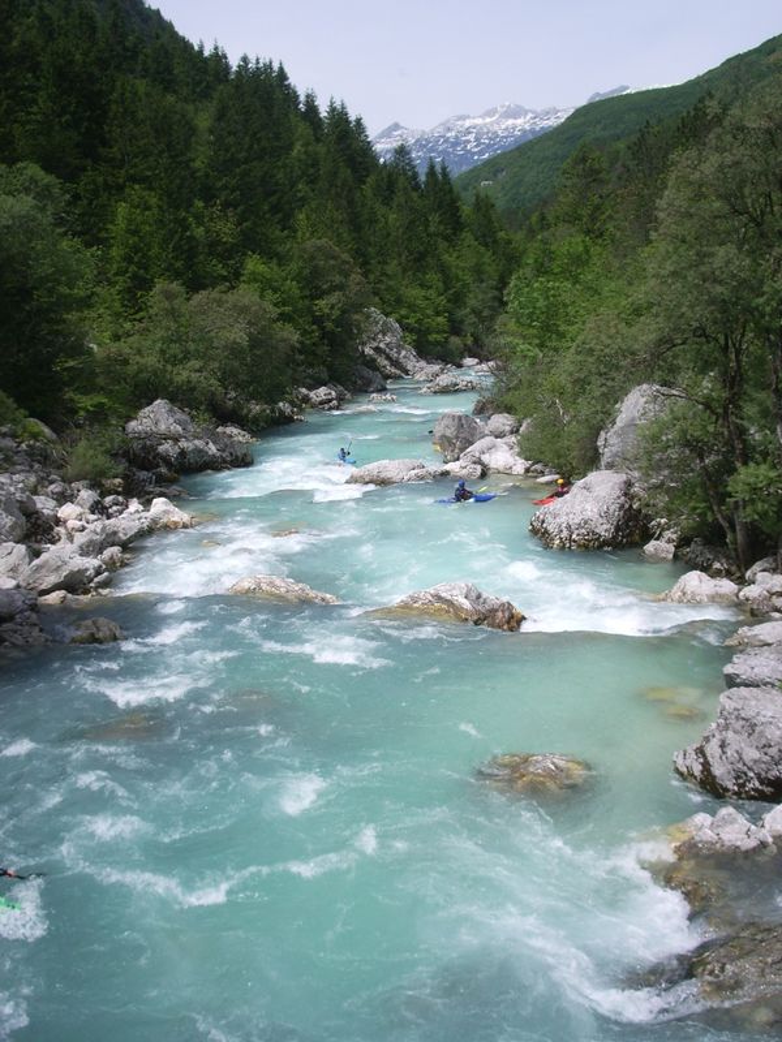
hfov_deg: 35.1
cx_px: 391
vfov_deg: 45.8
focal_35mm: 41
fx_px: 1235
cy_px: 521
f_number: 4.6
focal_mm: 6.8
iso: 50
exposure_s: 1/400
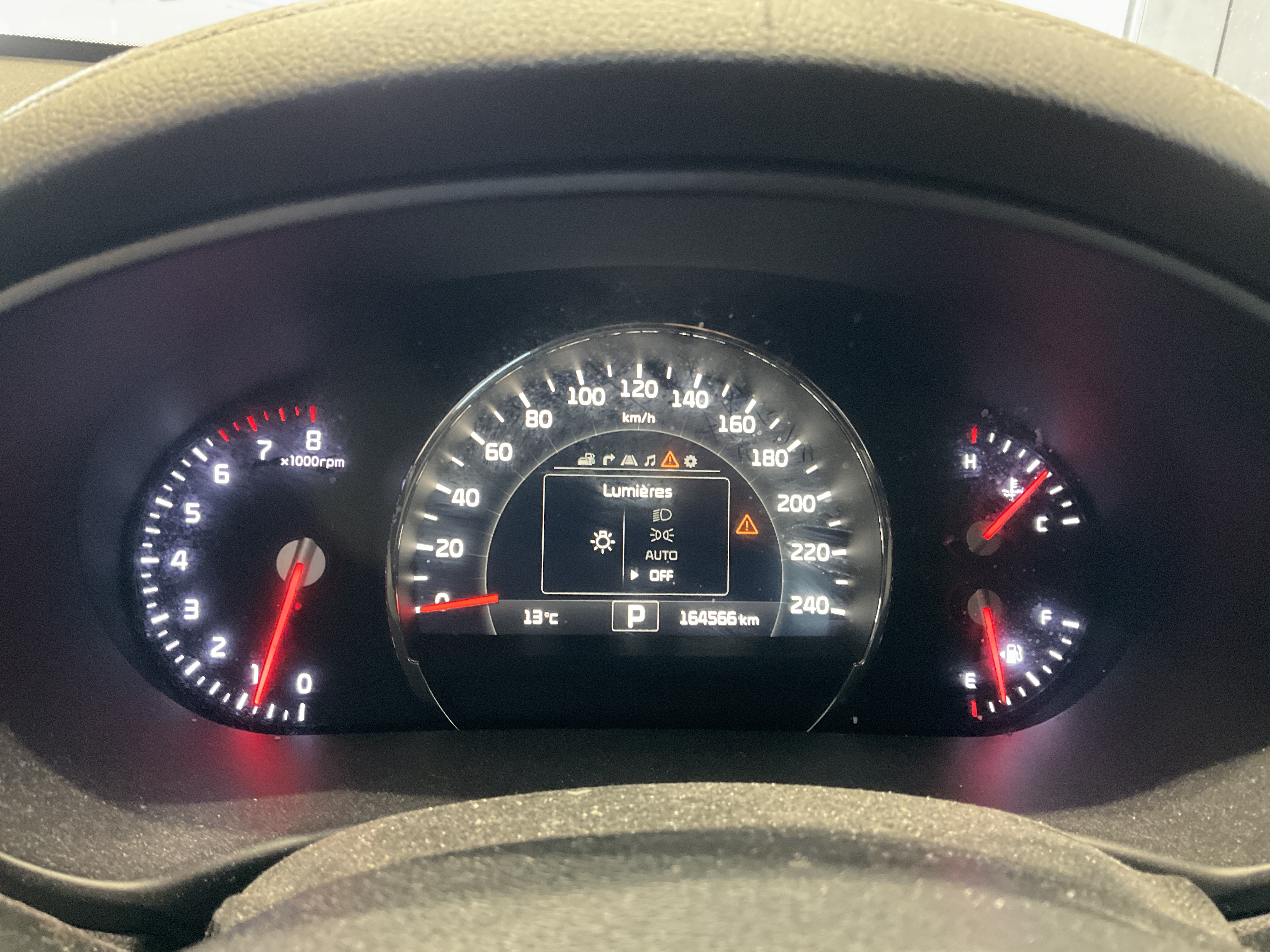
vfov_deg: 48.2
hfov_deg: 61.7
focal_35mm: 29
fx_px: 1064
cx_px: 635
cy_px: 476
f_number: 1.8
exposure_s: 1/25
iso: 400
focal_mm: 3
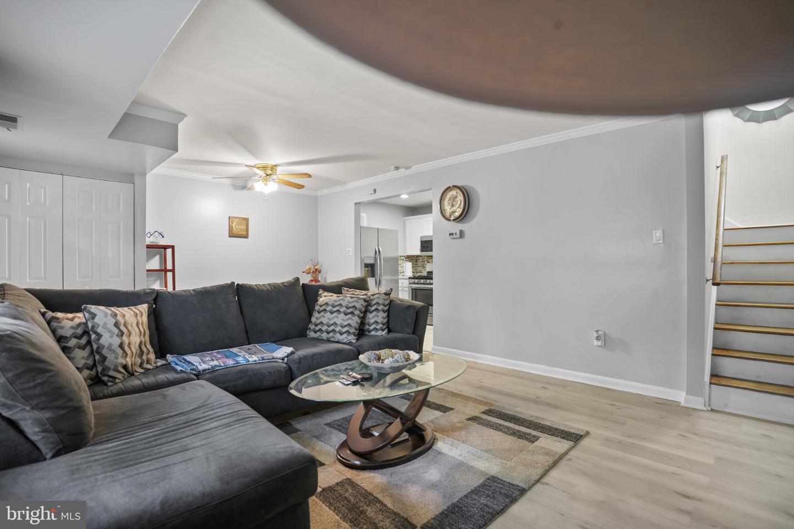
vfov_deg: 73.7
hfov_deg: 96.7
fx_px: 353
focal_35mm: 16
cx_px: 397
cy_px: 264
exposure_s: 1/5
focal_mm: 16
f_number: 2.8
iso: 100
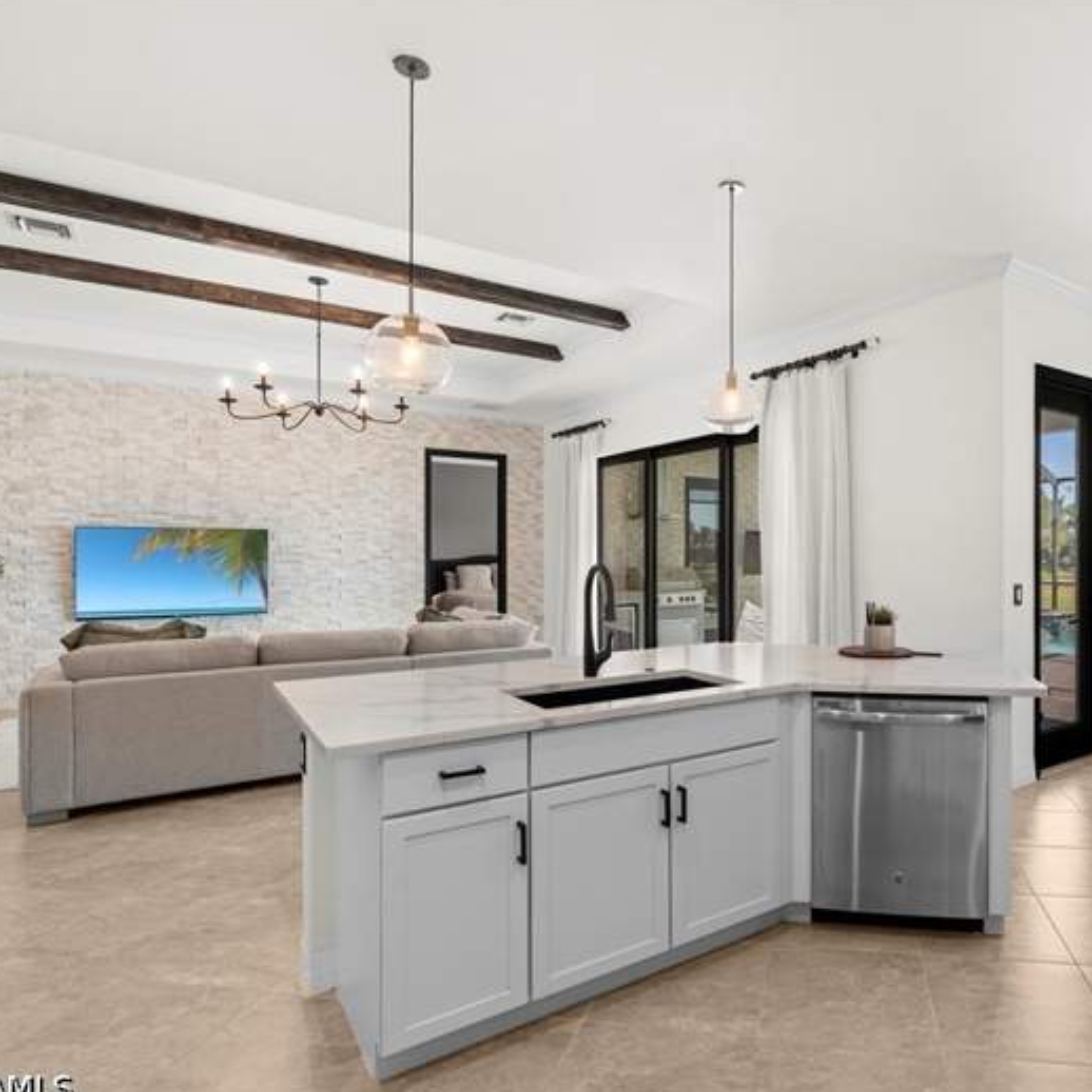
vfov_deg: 72.1
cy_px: 550
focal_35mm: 21
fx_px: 749
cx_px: 729
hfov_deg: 70.0
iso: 200
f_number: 9
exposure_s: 1/3
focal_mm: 16
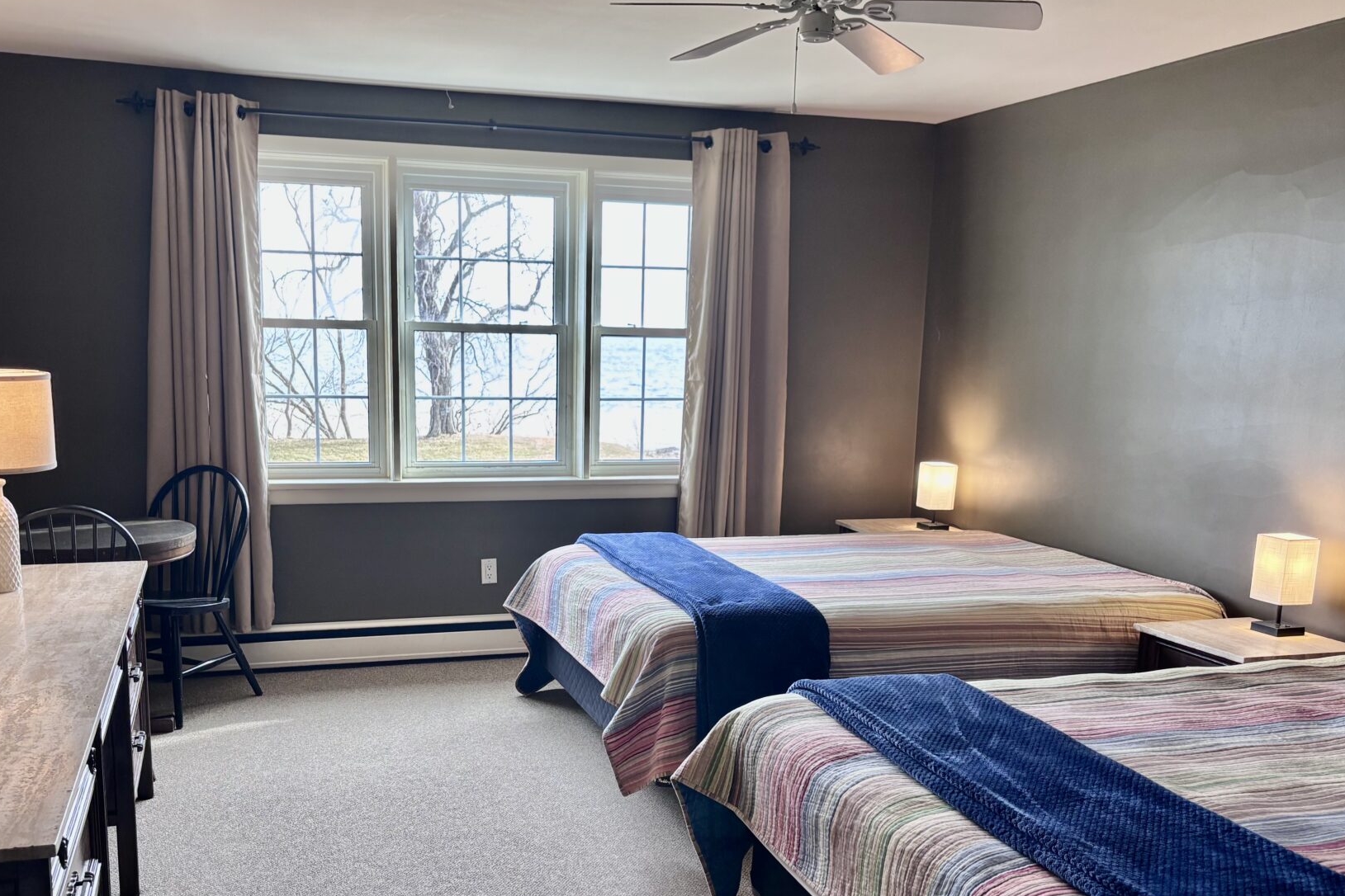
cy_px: 548
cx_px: 623
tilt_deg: -9.8
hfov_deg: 55.7
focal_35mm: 34
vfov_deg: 38.7
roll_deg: -1.4
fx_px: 1270
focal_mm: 5.96
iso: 100
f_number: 1.6
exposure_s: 1/120
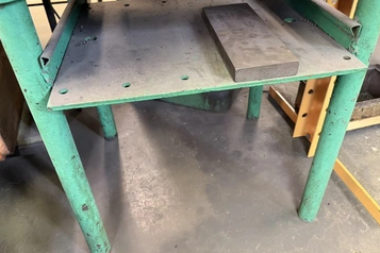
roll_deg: +2.7
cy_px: 98
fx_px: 296
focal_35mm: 28
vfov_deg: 46.1
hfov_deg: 65.5
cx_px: 195
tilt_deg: -35.8
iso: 640
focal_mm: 6.76
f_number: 1.78
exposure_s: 1/40
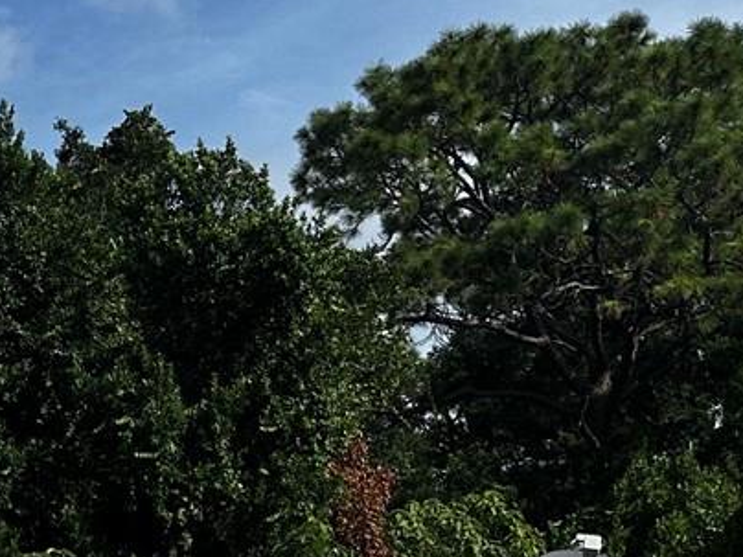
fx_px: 2039
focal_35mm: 95
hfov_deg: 17.9
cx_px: -451
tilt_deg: +4.9
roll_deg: +0.6
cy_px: 704
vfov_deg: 14.9
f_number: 1.78
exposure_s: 1/6623
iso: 80
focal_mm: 6.86
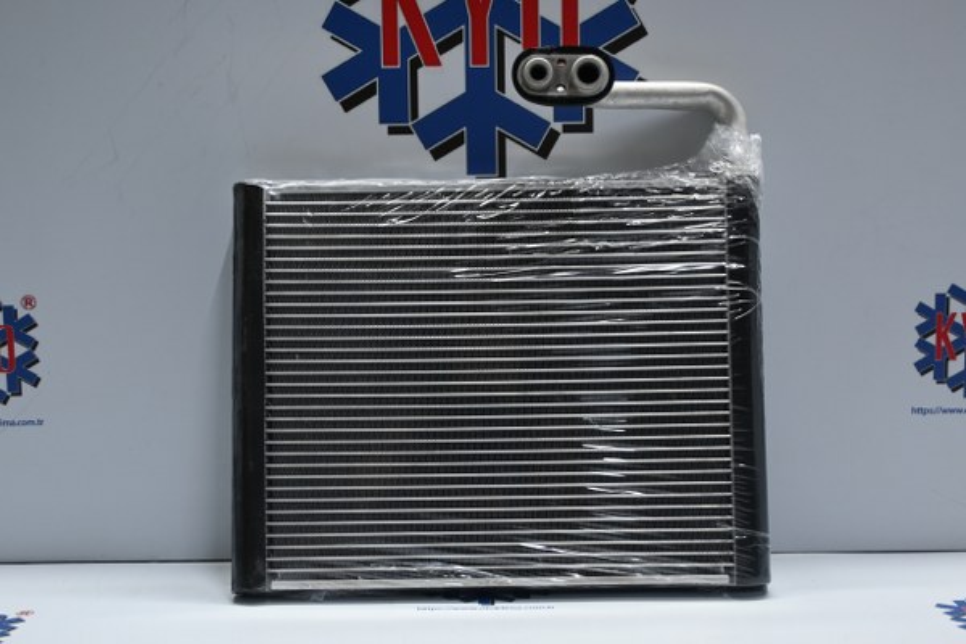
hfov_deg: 40.5
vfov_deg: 27.7
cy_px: 322
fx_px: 1308
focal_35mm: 49
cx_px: 483
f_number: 5
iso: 640
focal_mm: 32.5
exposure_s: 1/50
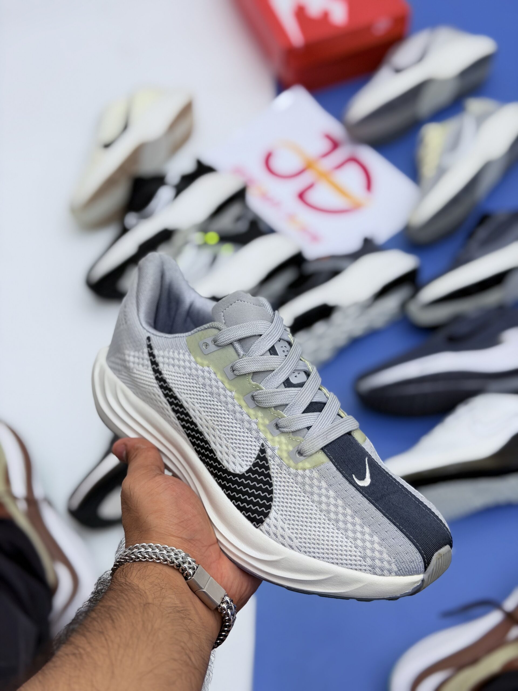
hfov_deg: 30.3
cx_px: 259
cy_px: 346
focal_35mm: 48
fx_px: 958
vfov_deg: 39.7
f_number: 1.78
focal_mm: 6.76
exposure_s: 1/411
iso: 64
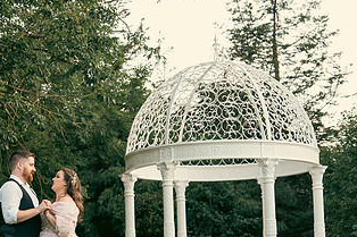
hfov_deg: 20.7
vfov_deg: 13.9
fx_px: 971
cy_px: 175
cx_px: 97
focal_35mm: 98
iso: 1250
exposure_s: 1/200
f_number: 3.5
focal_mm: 53
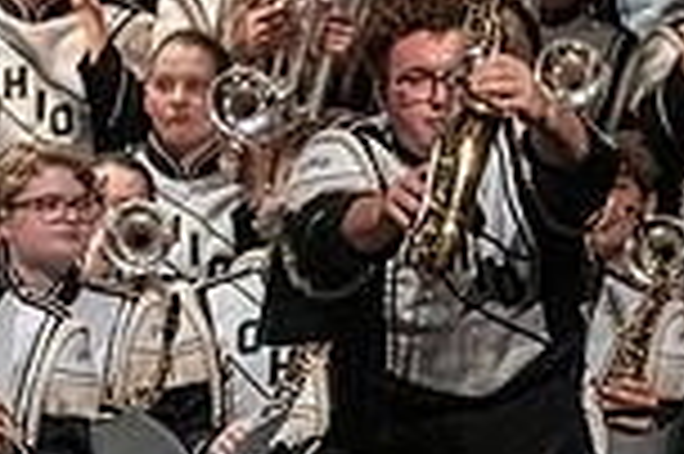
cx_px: -531
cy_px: 337
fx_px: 16303
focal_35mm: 859
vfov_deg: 1.6
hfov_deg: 2.4
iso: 4000
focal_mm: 150
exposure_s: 1/500
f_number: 4
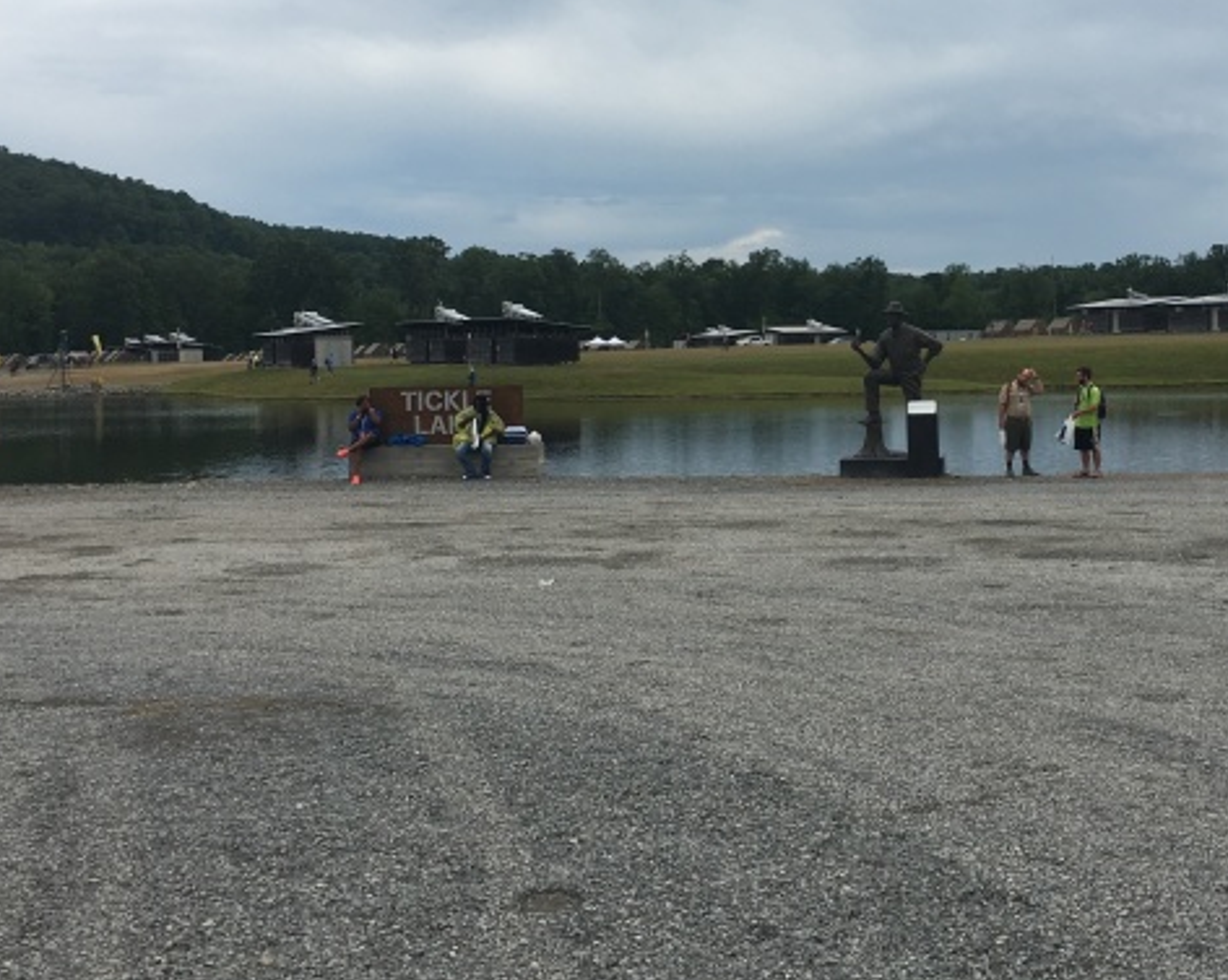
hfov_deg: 38.4
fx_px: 1743
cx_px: 804
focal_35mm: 48
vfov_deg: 31.3
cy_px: 374
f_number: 2.2
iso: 25
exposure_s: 1/1570
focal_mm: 4.15
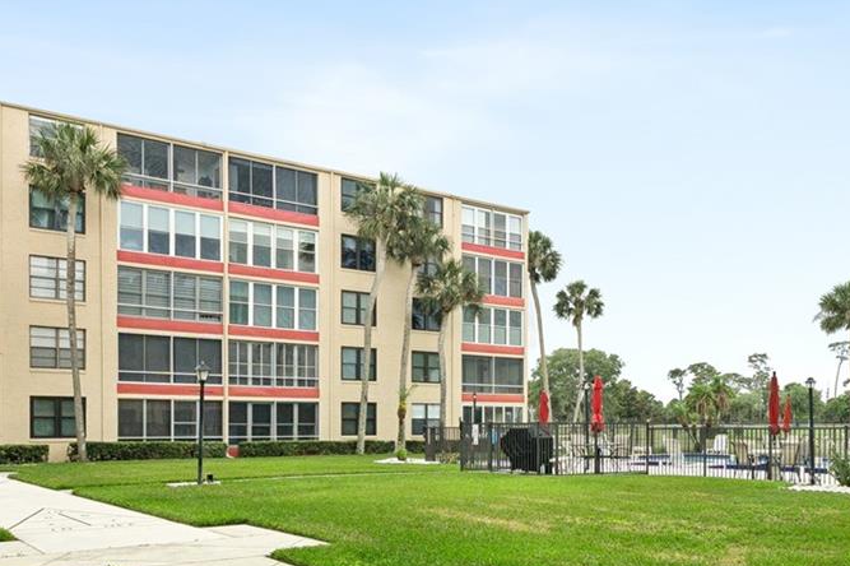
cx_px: 529
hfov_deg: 52.6
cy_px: 442
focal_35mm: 36
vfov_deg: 35.8
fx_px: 850
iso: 250
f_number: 6.3
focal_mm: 10
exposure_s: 1/160
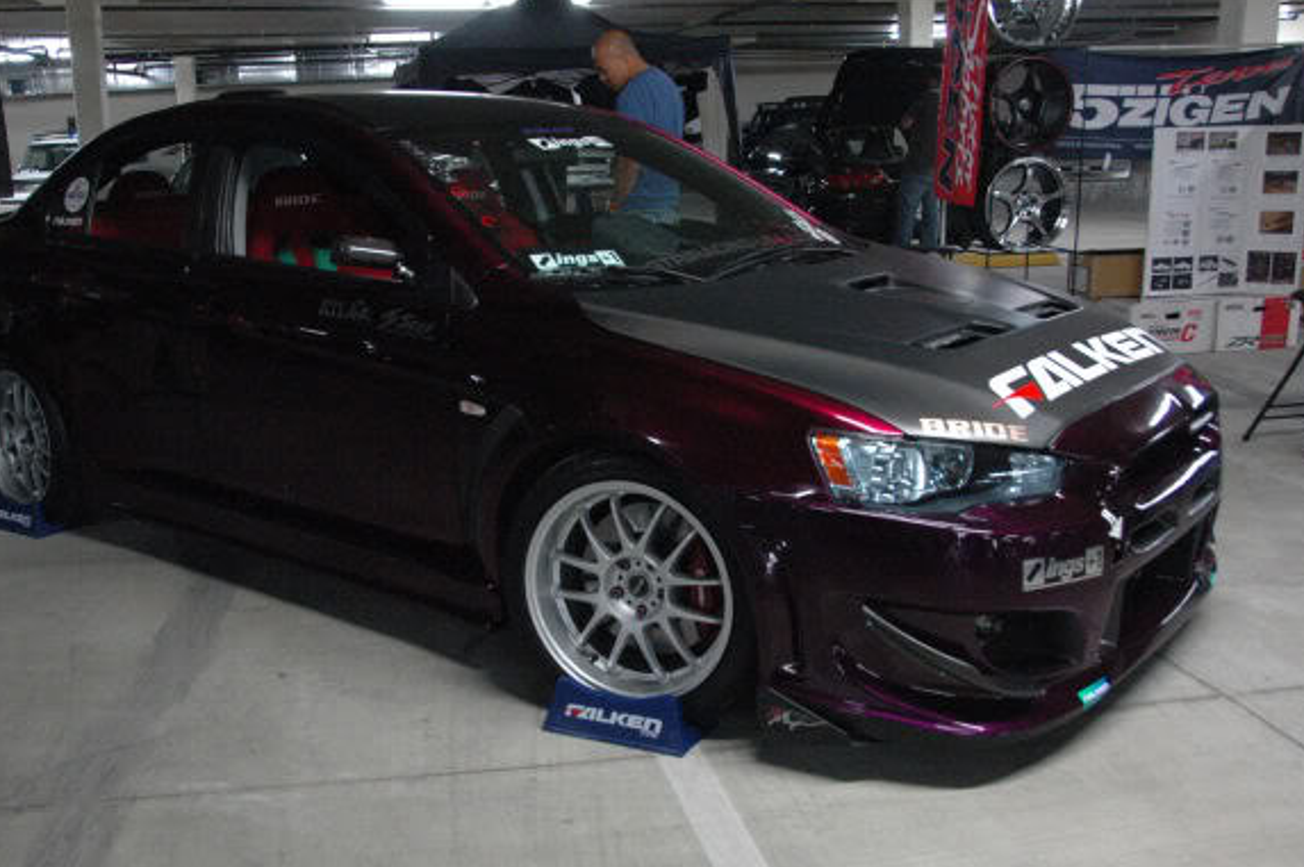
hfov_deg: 55.5
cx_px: 539
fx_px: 1230
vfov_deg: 38.8
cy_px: 466
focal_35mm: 34
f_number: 3.5
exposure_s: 1/30
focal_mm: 18
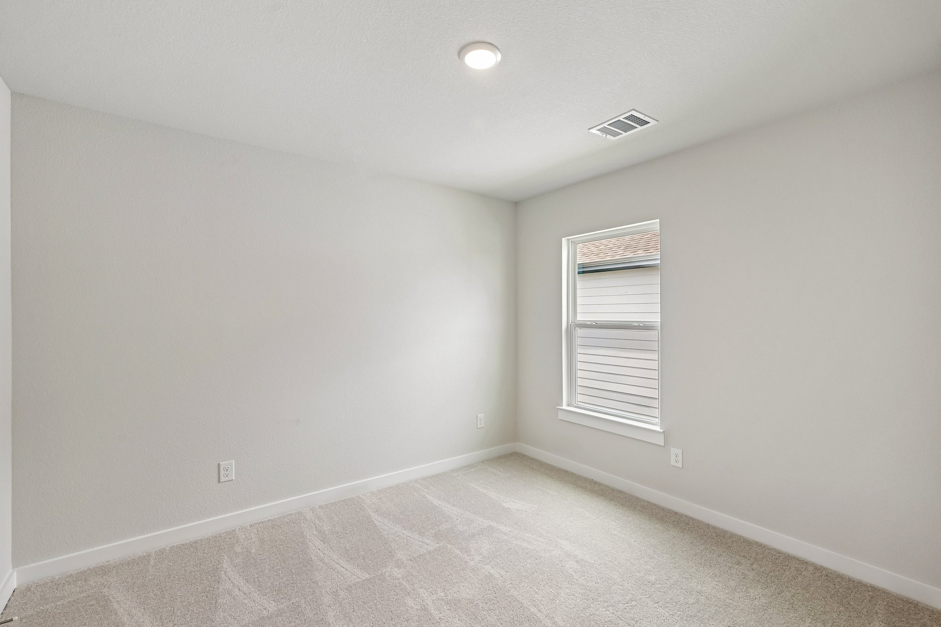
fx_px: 405
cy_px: 314
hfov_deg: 98.5
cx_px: 470
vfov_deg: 75.5
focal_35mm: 16
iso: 400
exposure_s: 1/100
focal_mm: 15.5
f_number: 8
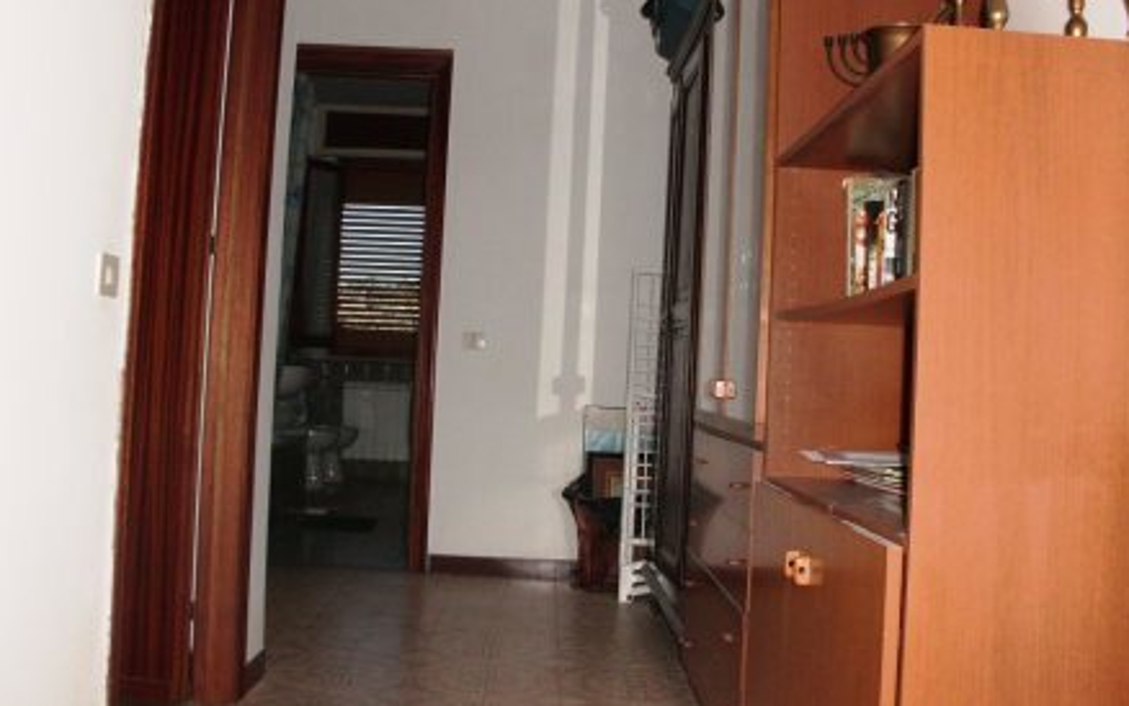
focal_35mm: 39
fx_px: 1200
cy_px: 299
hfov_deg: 50.4
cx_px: 564
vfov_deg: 32.7
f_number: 2.9
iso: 200
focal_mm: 6.3
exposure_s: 1/60
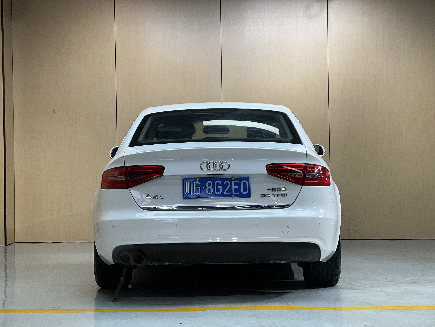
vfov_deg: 19.1
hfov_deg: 25.3
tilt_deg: +0.7
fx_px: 968
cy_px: 164
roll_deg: +0.3
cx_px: 218
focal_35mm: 77
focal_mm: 9
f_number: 2.8
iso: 50
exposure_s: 1/100
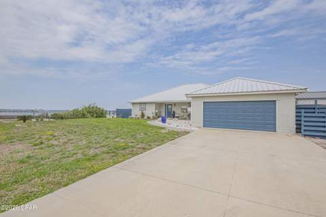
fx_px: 136
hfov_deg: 100.4
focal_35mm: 15
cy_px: 108
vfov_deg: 77.2
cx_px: 163
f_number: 22
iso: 400
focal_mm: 10
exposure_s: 1/100
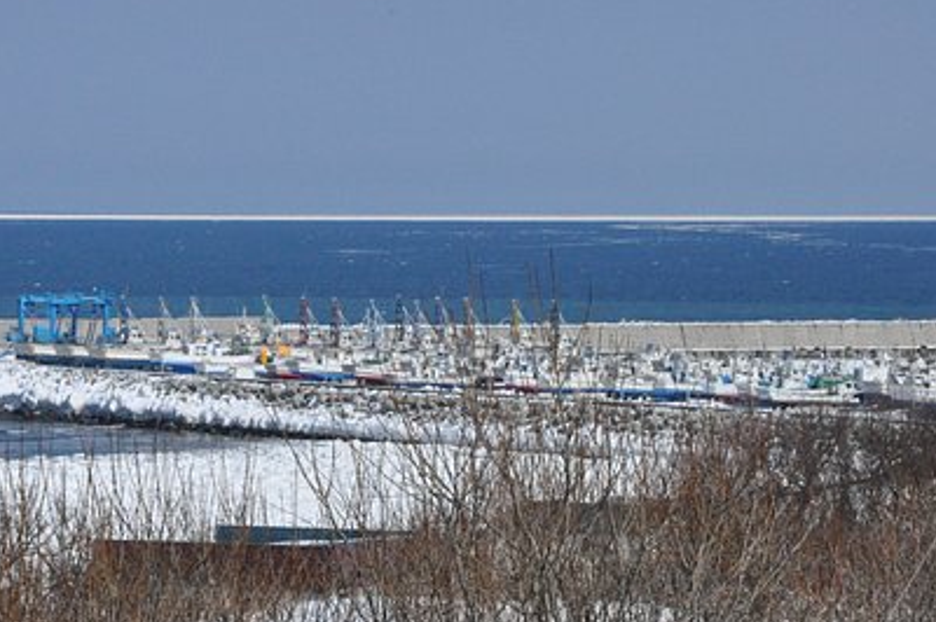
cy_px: 285
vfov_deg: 6.8
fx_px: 5238
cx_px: 468
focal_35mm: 202
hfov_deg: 10.2
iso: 3200
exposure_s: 1/4000
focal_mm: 105
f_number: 22
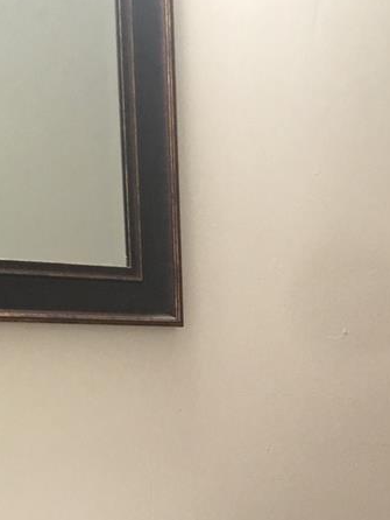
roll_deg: -1.6
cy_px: 631
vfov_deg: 22.9
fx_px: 1171
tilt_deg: -13.1
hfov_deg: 18.2
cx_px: 426
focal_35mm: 78
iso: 40
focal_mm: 4.15
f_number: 2.2
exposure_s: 1/30
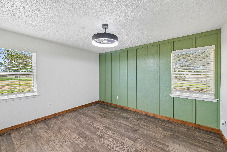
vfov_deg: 81.2
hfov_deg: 104.3
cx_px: 114
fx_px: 88
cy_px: 76
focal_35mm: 14
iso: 400
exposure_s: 1/13
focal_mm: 14
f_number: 8
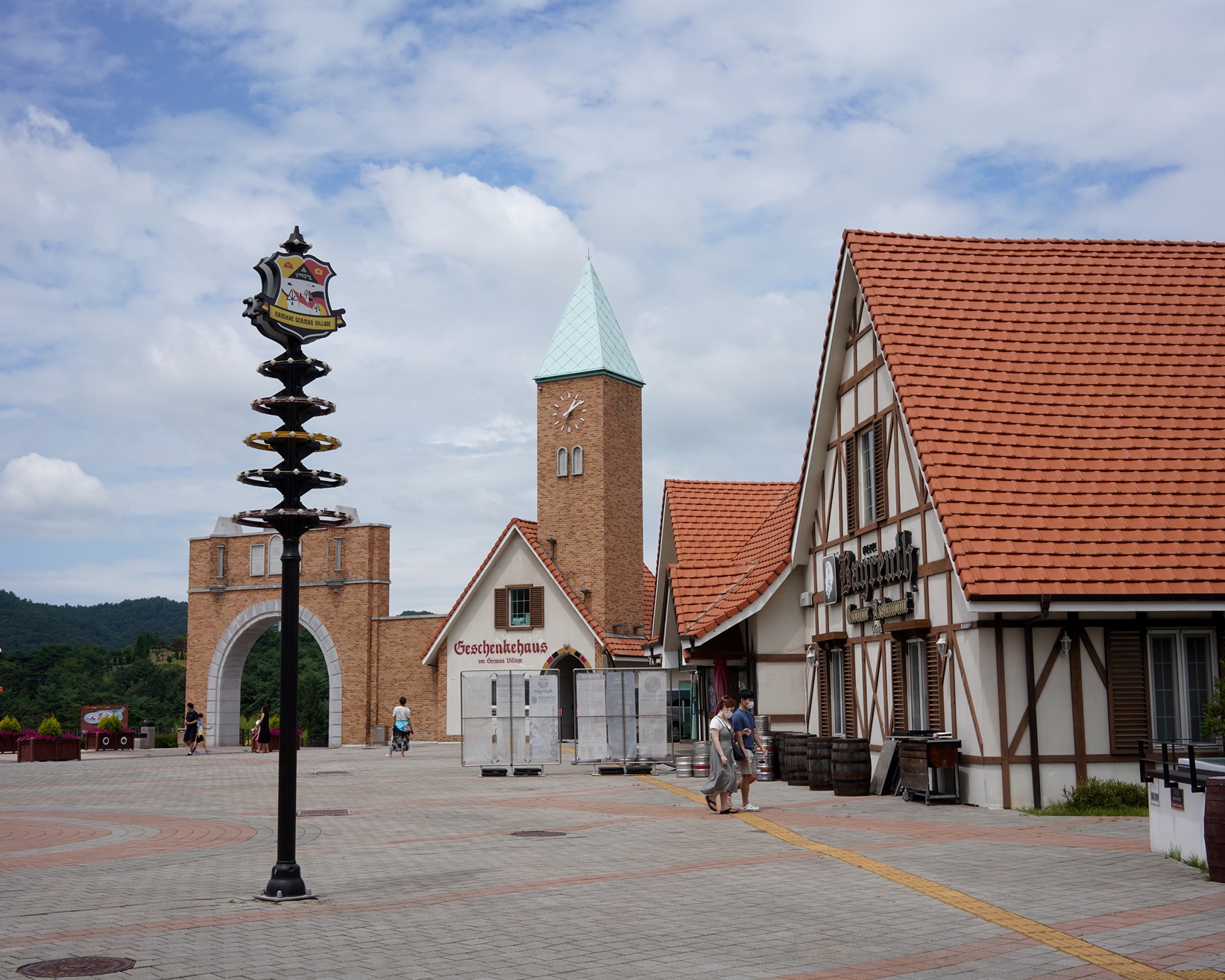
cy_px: 483
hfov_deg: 45.8
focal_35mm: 40
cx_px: 594
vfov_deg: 37.3
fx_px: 1450
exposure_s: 1/125
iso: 100
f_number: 14
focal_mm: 35
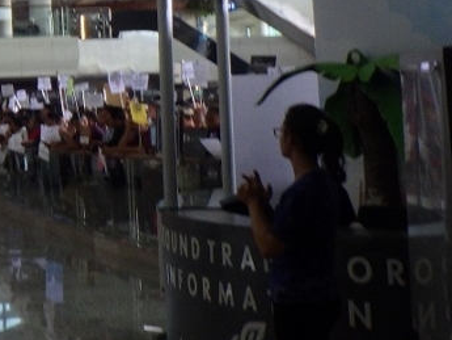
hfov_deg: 21.2
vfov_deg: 17.4
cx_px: -145
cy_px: 7
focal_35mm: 83
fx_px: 1084
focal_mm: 5
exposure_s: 1/45
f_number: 3.5
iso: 250
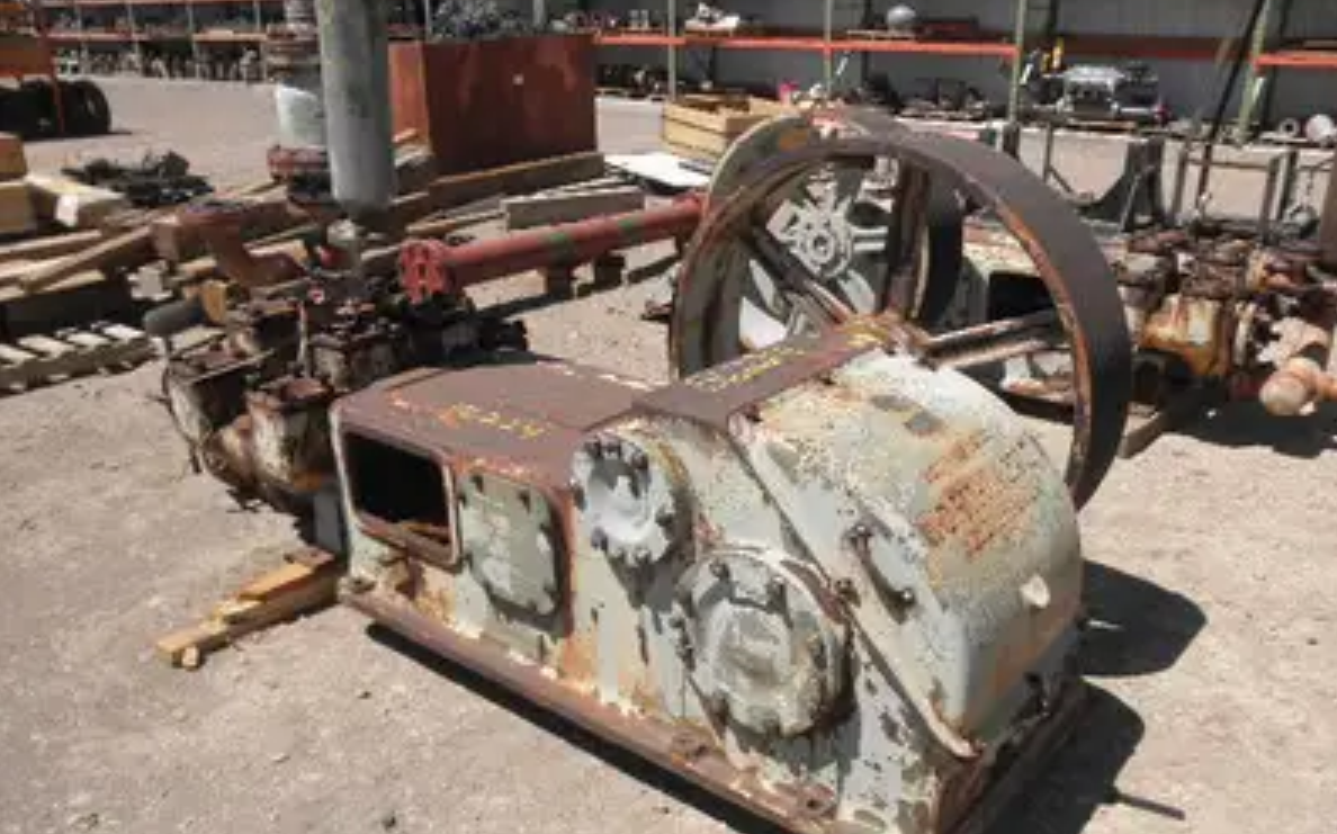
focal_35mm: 30
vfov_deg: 41.7
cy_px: 476
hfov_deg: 62.9
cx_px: 672
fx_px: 1093
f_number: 8.5
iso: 64
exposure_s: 1/125
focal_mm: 5
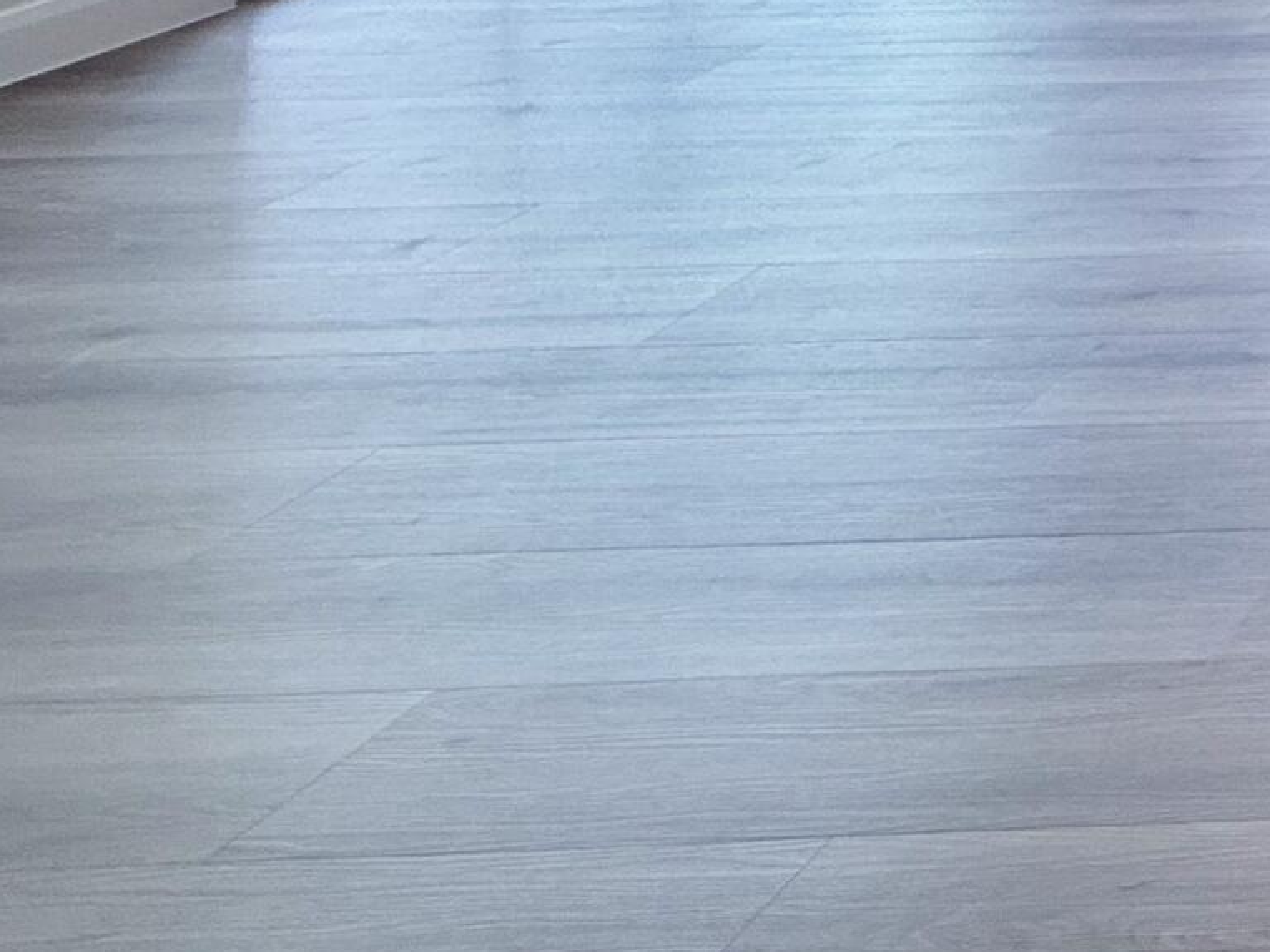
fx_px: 2018
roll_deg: -0.2
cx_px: 2439
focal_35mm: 55
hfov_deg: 20.3
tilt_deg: +0.1
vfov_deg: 20.3
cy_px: -691
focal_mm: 2.22
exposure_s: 1/120
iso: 80
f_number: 2.2
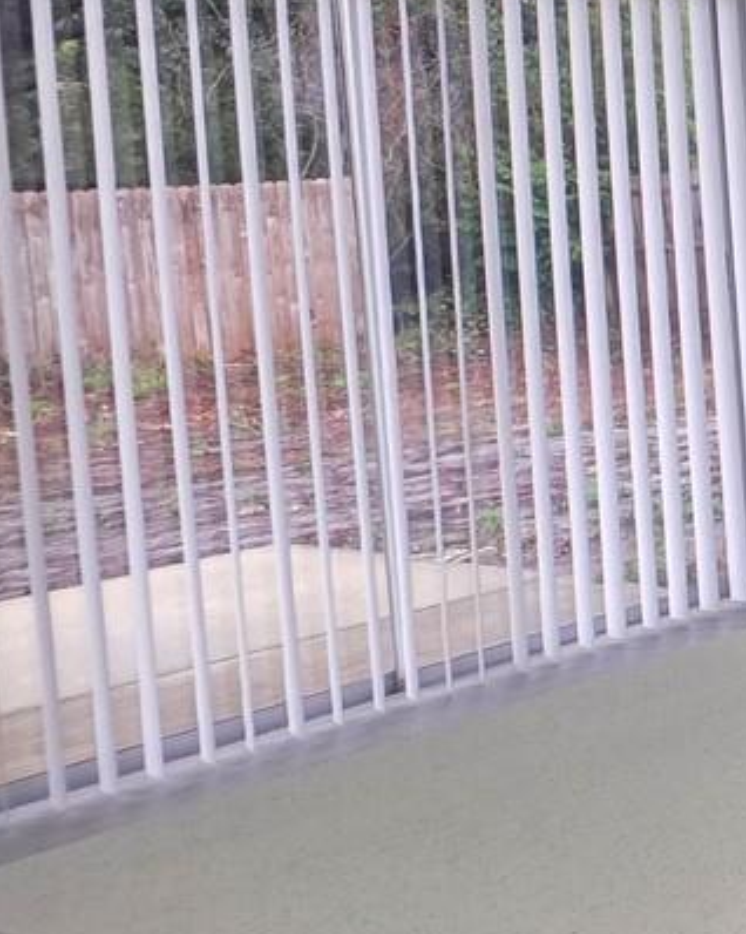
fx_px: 1409
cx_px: 1849
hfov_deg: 14.6
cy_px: 218
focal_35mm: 51
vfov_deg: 35.7
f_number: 1.9
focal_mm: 2.2
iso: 160
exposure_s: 1/120
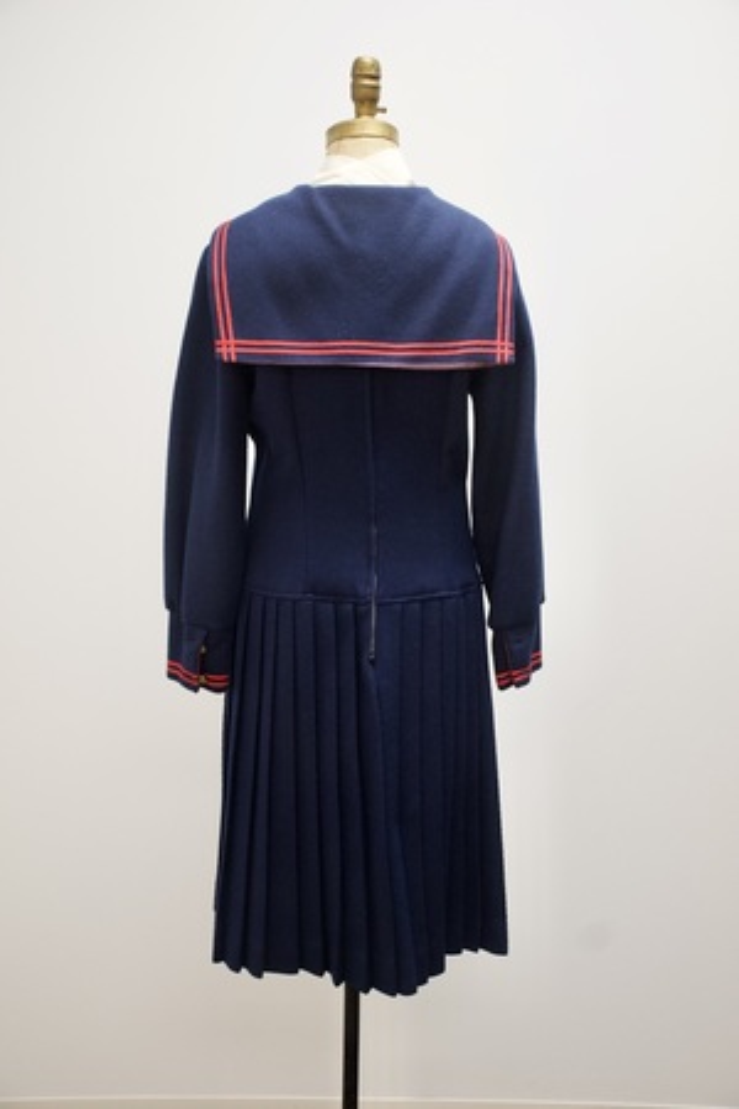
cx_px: 370
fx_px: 1478
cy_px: 554
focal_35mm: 48
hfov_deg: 28.1
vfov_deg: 41.1
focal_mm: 32
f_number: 4
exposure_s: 1/125
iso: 1600
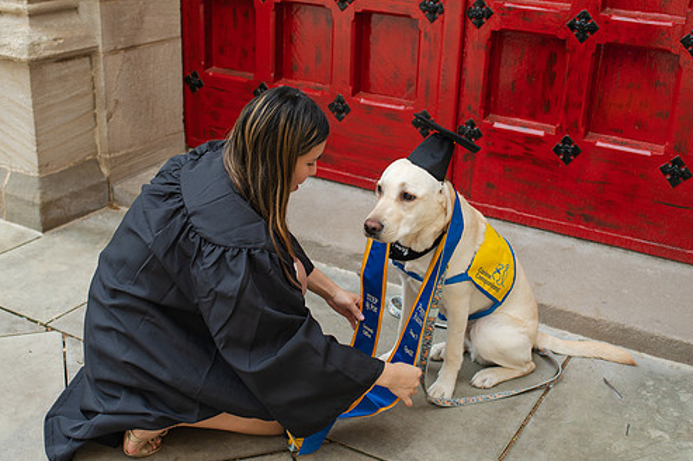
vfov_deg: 29.8
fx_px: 866
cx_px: 340
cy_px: 207
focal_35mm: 45
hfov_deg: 43.6
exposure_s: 1/640
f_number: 3.5
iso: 200
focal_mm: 35
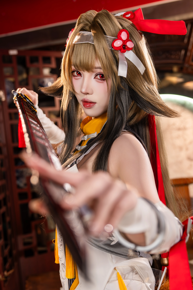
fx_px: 281
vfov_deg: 54.4
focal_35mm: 35
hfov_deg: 37.9
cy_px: 145
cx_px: 96
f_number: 2.8
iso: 500
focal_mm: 35
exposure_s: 1/200
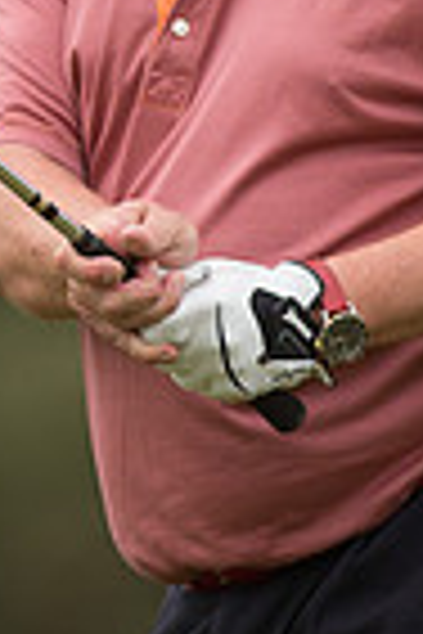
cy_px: -13
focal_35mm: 1502
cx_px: -156
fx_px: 26471
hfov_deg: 0.9
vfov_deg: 1.4
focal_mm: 300
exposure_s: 1/3200
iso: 800
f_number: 4
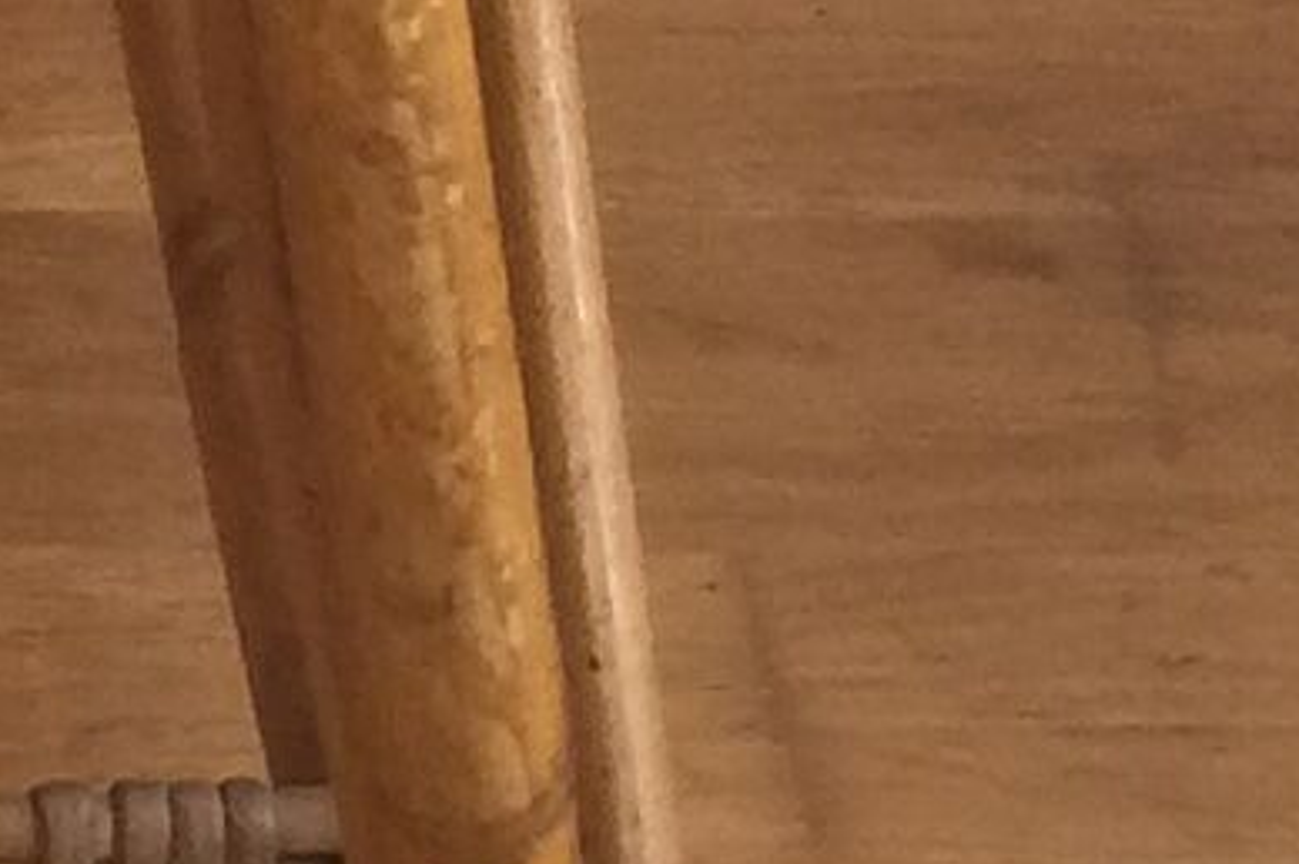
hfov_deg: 7.7
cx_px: -1584
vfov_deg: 5.2
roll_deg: +1.0
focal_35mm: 254
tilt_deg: -33.0
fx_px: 9157
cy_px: -1450
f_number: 2.2
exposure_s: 1/33
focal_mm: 4.15
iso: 40
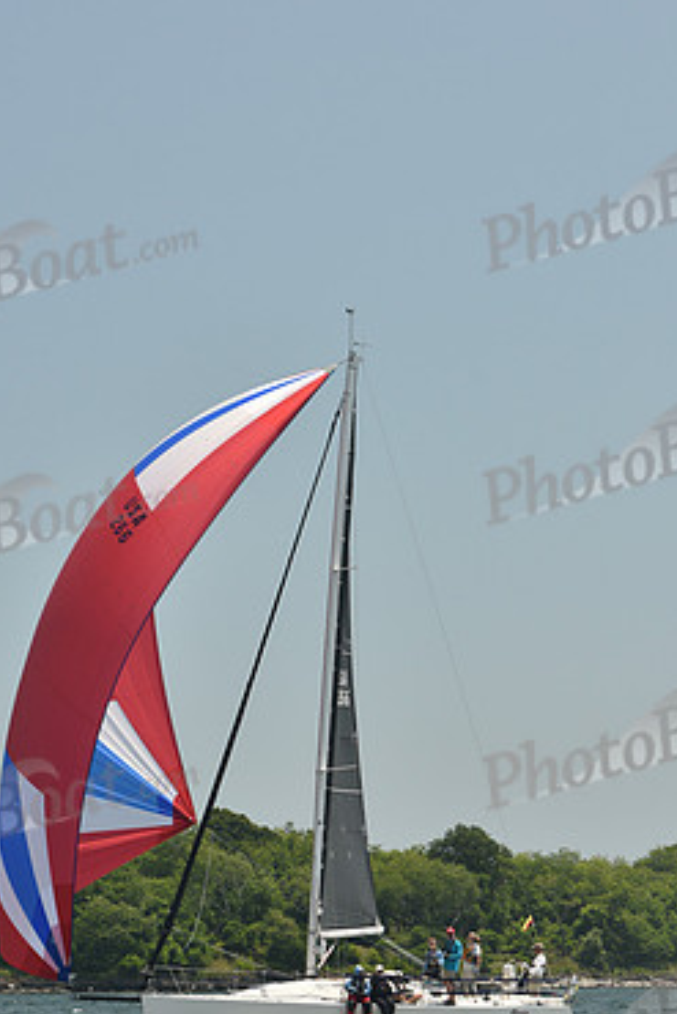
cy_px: 636
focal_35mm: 149
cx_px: 341
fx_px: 4199
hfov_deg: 9.2
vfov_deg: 13.8
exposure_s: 1/640
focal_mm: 95
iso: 250
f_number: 5.6
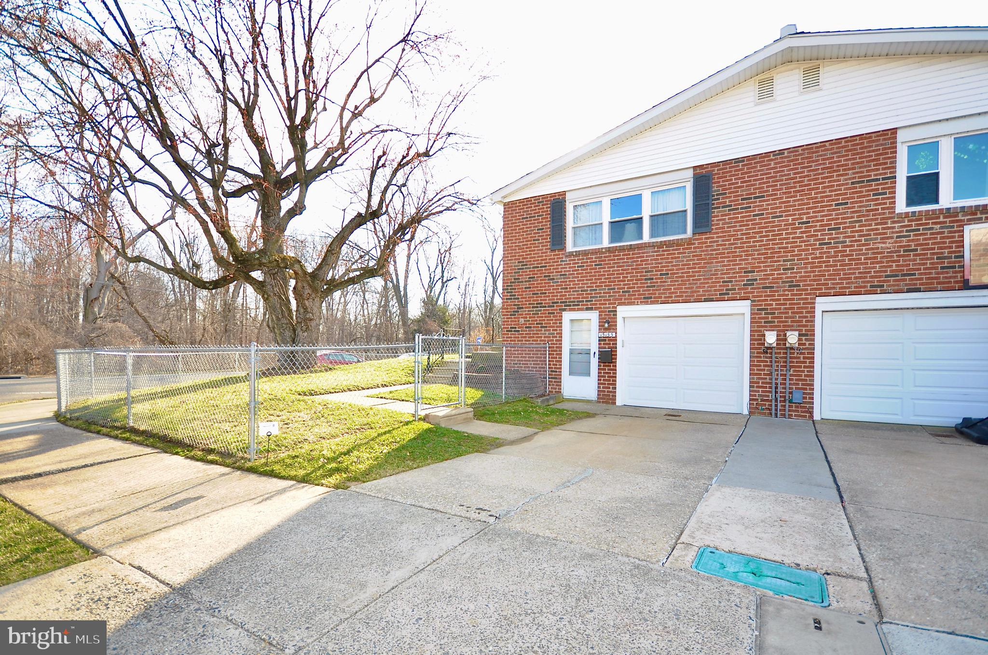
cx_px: 494
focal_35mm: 15
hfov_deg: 100.5
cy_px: 328
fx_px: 411
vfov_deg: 77.1
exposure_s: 1/200
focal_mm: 10
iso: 200
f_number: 4.5
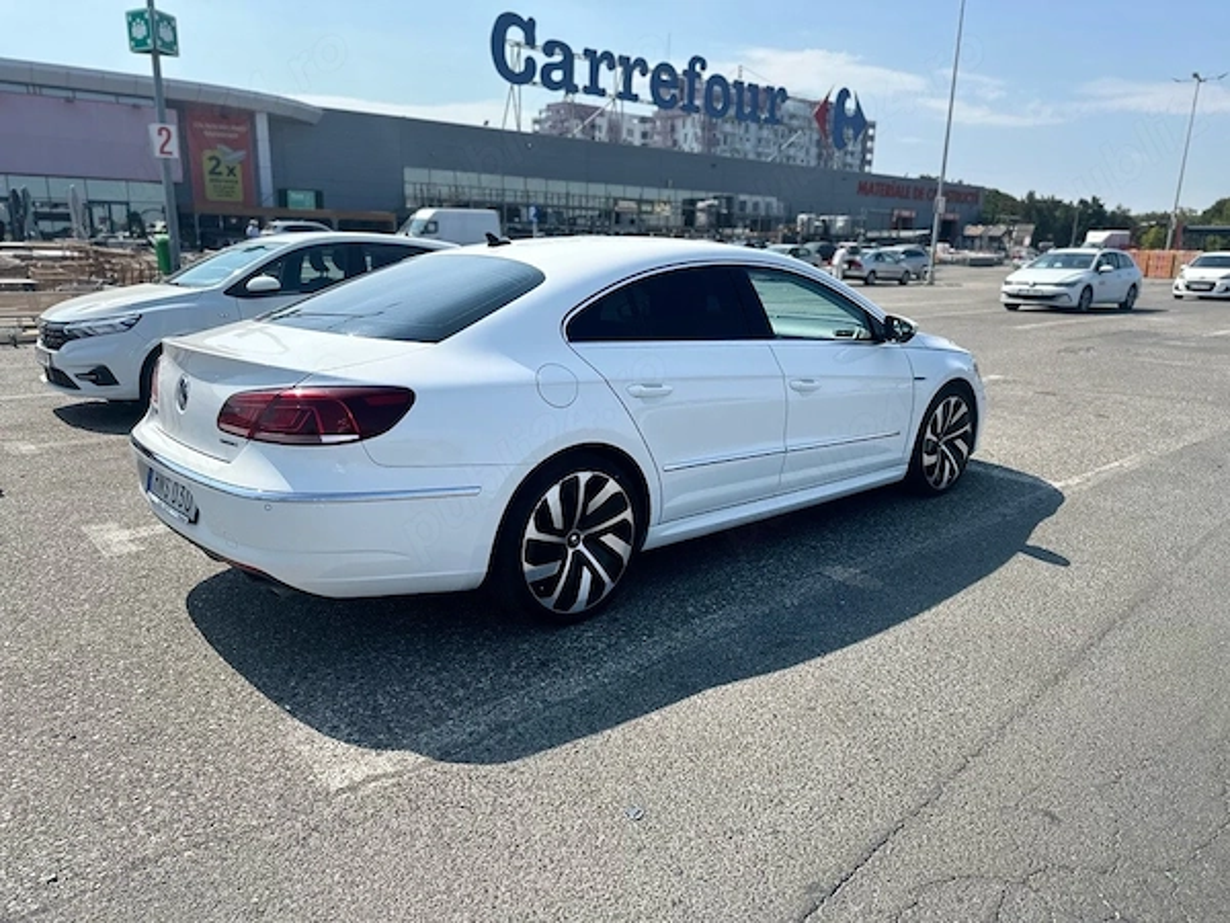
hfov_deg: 71.6
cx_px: 615
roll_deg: -1.2
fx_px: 853
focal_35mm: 24
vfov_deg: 56.8
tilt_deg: -14.3
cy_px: 462
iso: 80
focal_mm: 6.86
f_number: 1.78
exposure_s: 1/4545
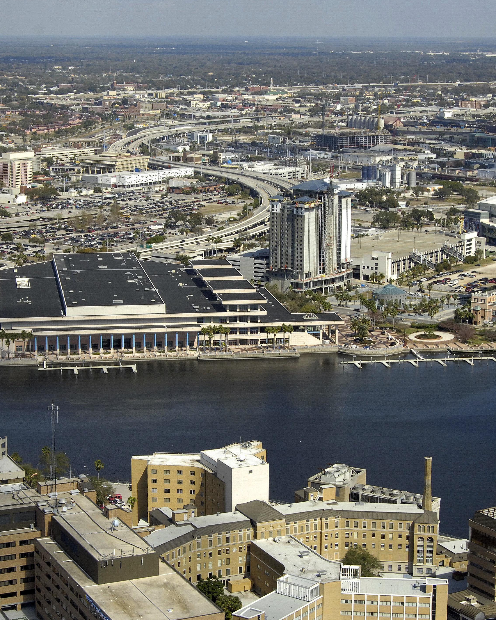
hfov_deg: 18.9
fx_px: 1486
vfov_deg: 23.6
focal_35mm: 81
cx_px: 220
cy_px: 310
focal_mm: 38
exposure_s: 1/1000
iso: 400
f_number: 9
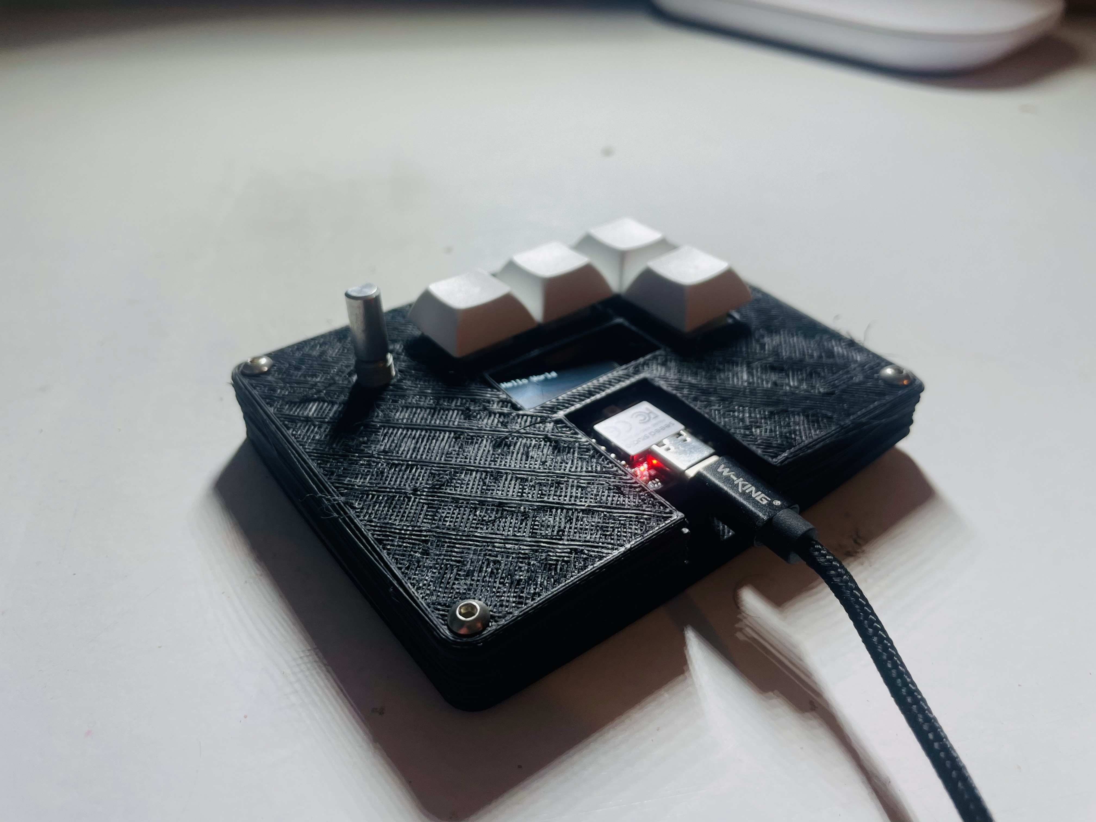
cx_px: 548
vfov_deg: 53.1
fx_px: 823
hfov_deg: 67.3
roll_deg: -0.6
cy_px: 411
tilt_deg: -36.2
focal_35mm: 26
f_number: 1.6
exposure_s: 1/100
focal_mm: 4.2
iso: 32
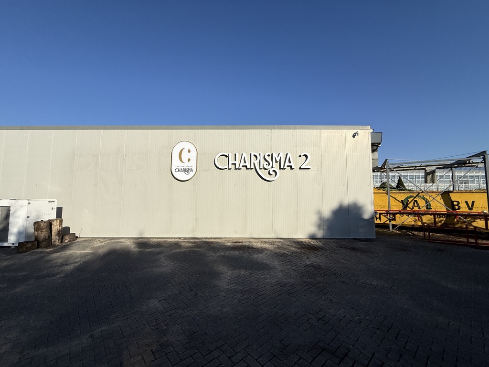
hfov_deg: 102.1
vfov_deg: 85.7
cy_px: 184
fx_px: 198
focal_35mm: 14
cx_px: 244
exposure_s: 1/5155
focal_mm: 2.22
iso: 50
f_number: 2.2
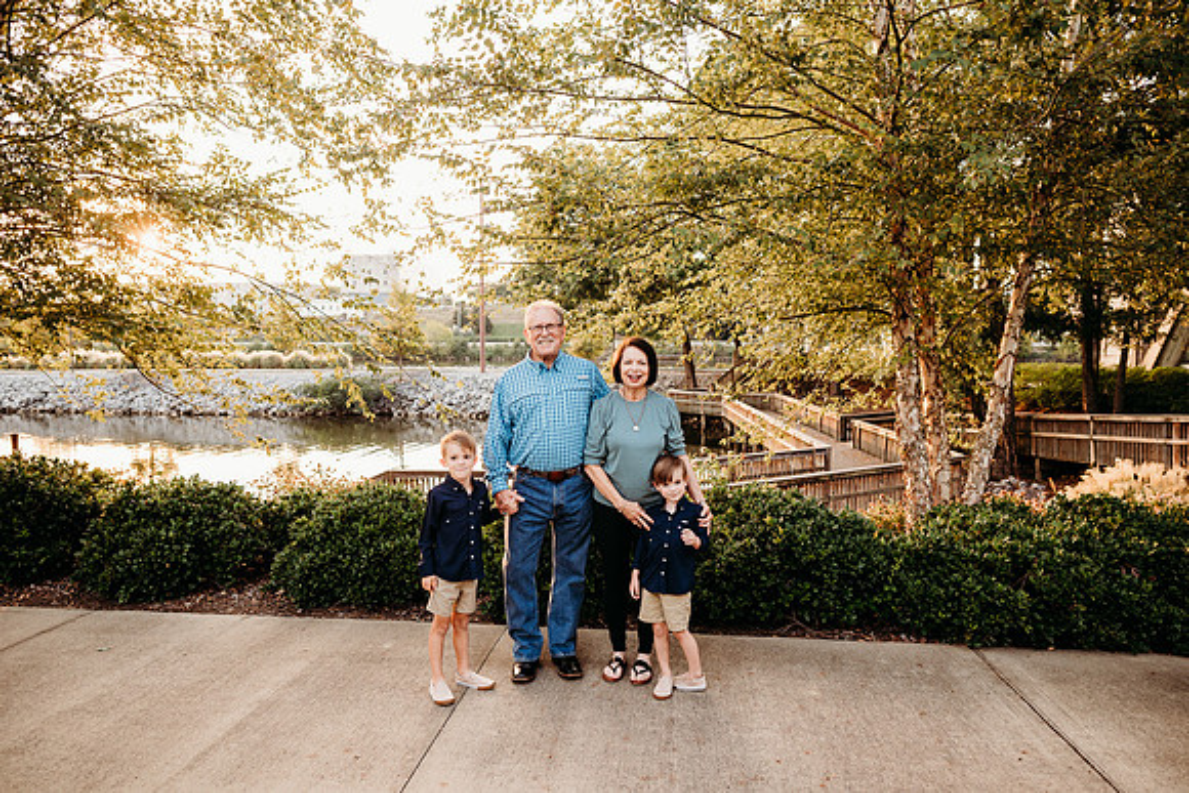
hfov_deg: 73.7
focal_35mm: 24
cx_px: 594
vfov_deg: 53.2
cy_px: 396
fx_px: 793
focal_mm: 24
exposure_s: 1/200
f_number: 3.2
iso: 320
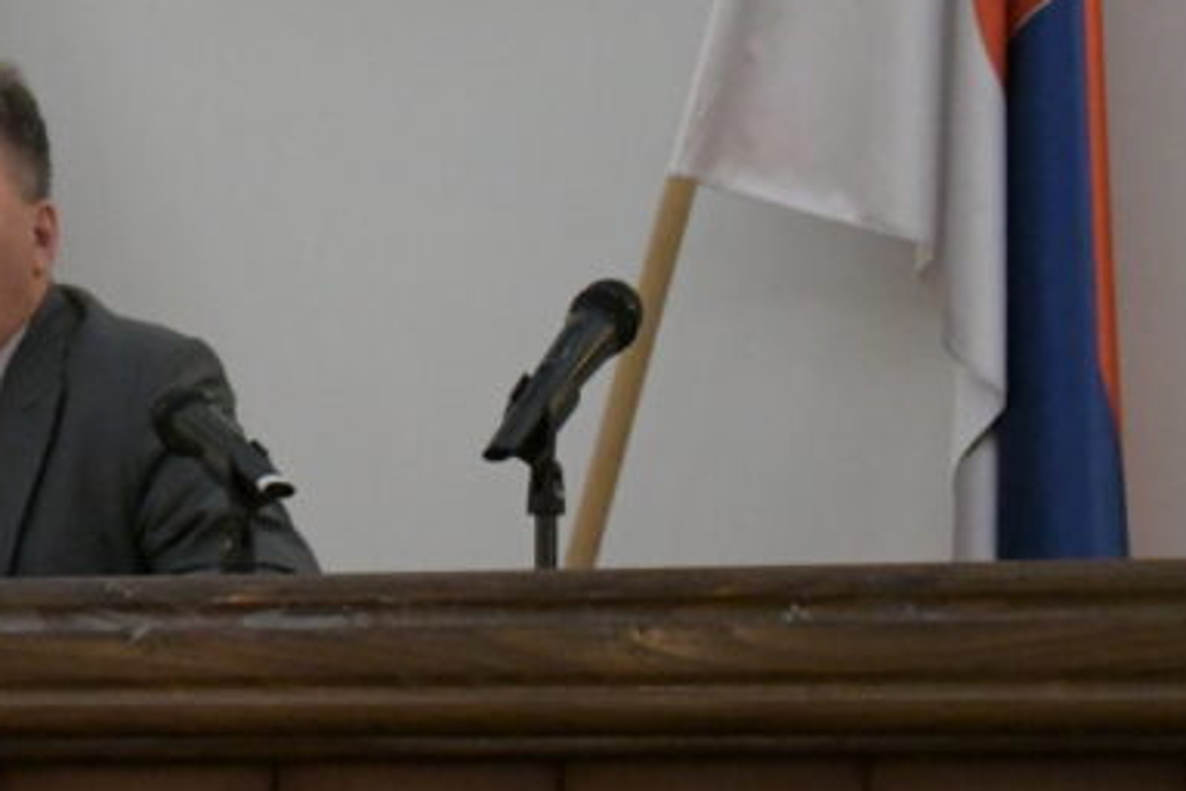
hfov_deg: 10.6
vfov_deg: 7.2
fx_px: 6325
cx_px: -127
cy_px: 351
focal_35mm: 192
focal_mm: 48
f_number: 4.8
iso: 10000
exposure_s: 1/200
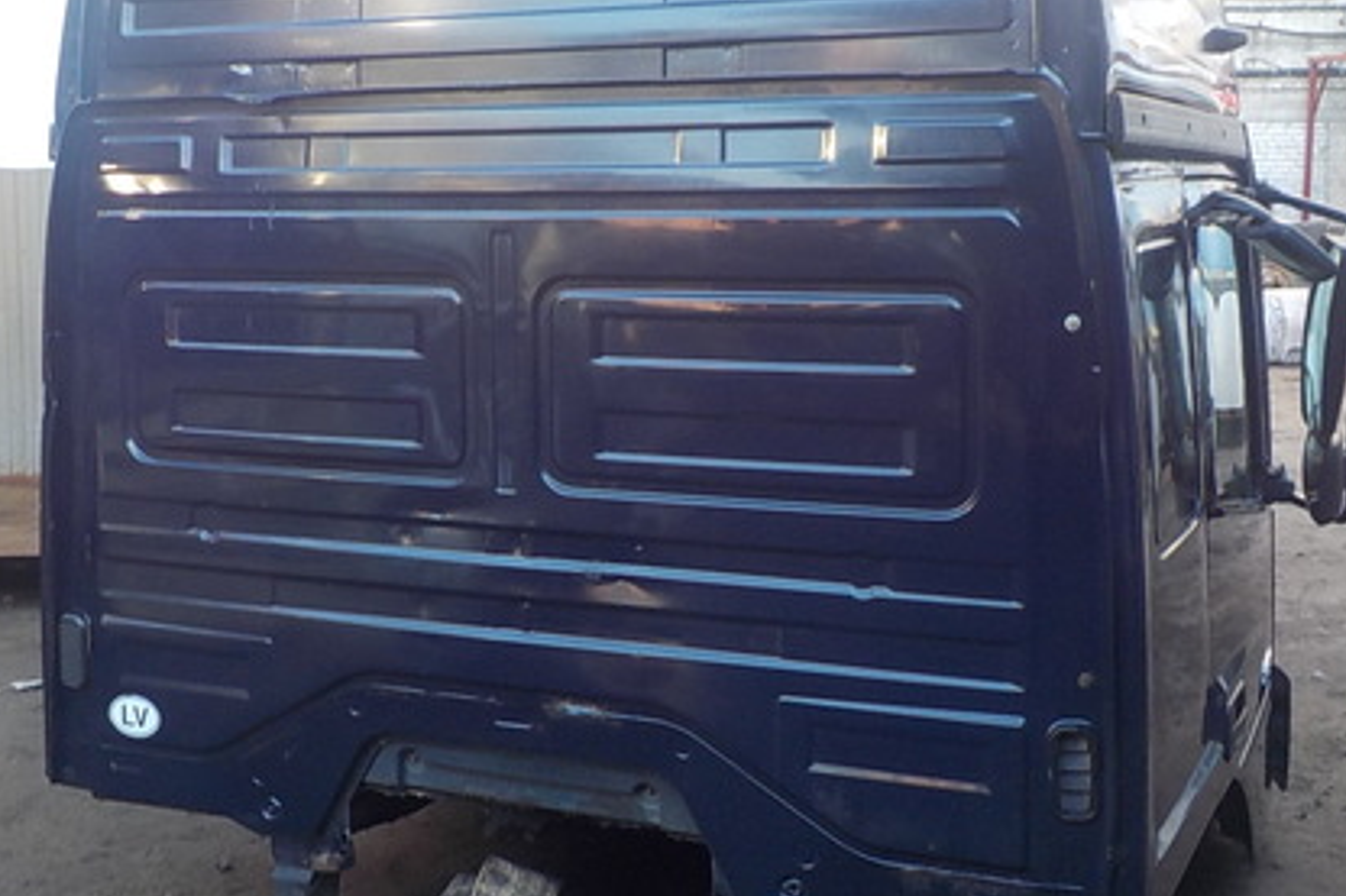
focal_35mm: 48
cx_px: 663
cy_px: 404
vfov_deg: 28.0
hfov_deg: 41.1
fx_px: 1794
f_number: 3.3
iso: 125
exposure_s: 1/40
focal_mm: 4.1
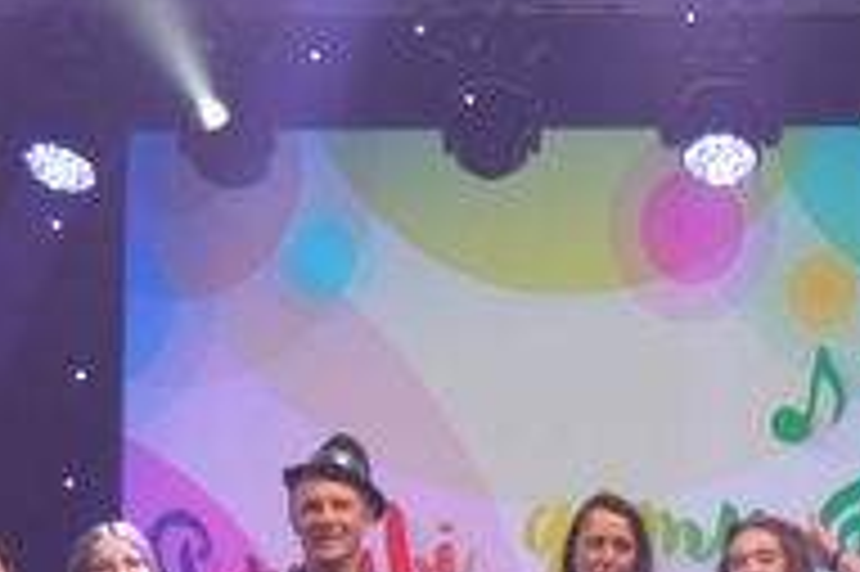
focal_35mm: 184
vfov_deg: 7.4
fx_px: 4392
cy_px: 513
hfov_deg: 11.1
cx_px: 720
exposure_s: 1/125
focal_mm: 26
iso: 400
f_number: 4
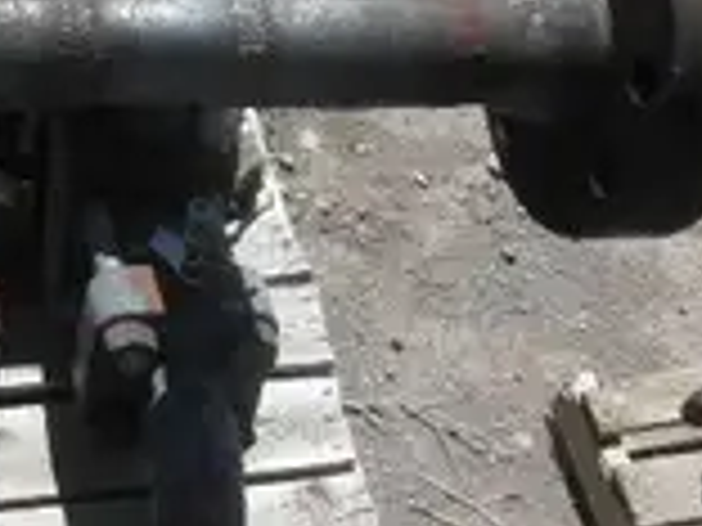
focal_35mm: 72
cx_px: -104
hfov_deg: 24.8
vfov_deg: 20.2
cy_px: 108
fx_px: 1460
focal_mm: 5
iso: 64
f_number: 8.5
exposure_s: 1/125
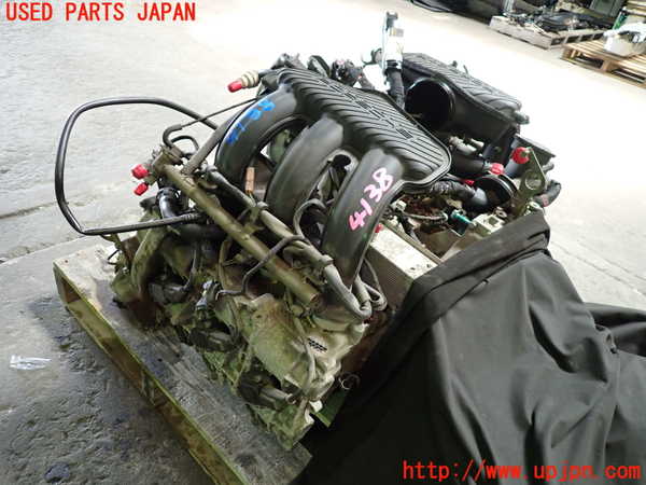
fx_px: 467
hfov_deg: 69.4
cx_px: 323
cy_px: 242
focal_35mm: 25
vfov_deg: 54.9
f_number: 2
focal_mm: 4.5
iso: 320
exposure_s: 1/30
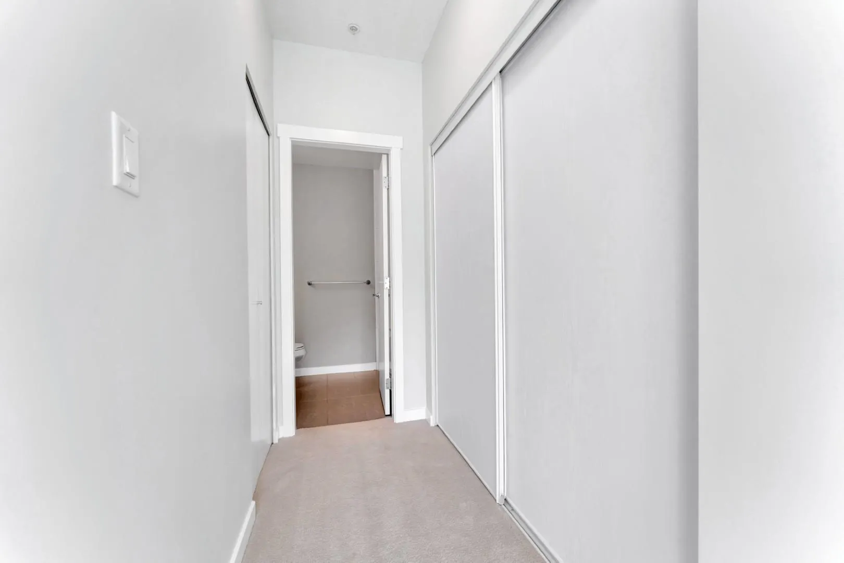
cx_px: 422
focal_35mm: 14
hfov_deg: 104.3
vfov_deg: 81.2
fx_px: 328
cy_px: 282
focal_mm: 14
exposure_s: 1/50
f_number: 8
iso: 400
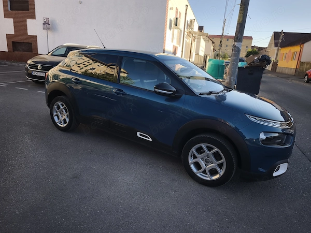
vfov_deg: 58.9
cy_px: 116
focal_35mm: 23
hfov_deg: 73.9
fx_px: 207
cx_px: 156
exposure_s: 1/1277
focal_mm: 6.57
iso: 50
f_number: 1.6
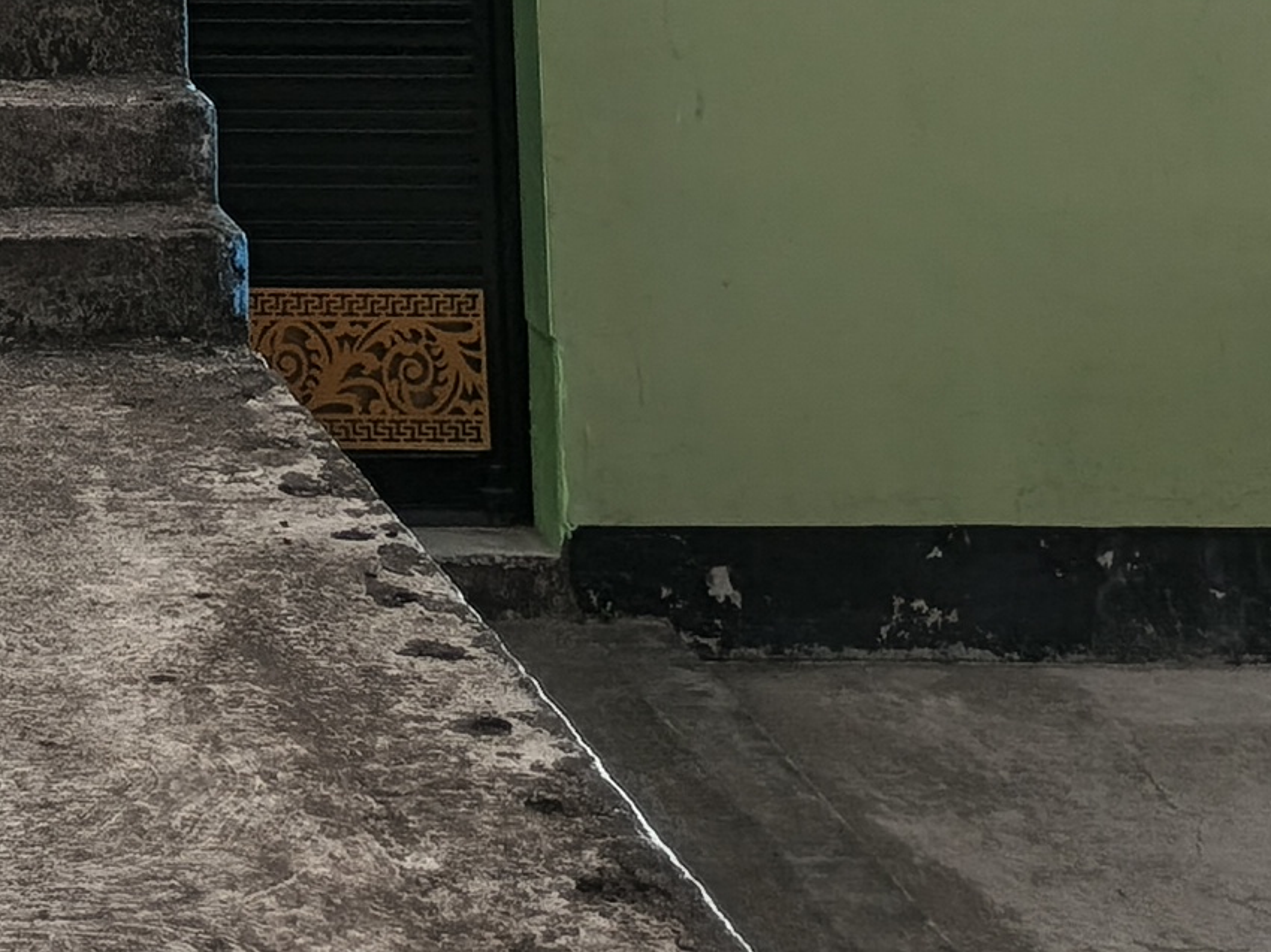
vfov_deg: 11.9
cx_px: -443
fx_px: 4038
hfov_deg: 16.7
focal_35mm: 110
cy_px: -1015
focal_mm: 5.56
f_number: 1.8
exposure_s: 1/548
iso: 50
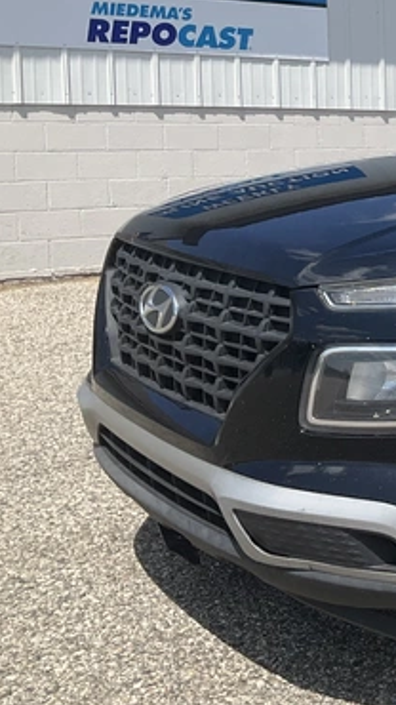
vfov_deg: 32.5
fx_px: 1195
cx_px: 634
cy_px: 228
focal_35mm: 64
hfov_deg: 16.7
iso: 25
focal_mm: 3
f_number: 1.8
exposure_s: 1/1912
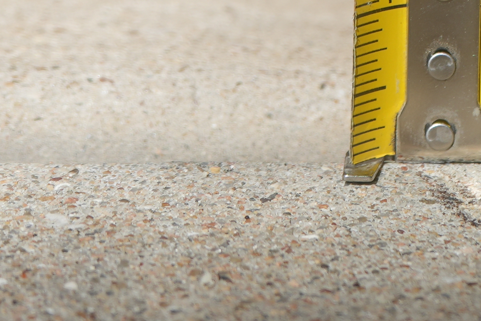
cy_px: -297
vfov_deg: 4.8
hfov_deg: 7.2
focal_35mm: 285
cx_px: 479
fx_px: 3808
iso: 100
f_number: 5.6
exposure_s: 1/640
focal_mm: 56
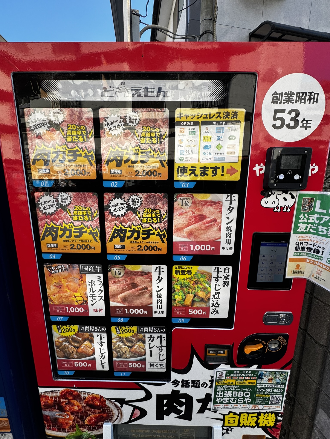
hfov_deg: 85.7
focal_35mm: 14
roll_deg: -0.5
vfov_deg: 102.1
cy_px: 220
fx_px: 178
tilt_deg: -10.2
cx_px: 165
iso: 40
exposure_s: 1/462
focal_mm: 2.22
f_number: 2.2
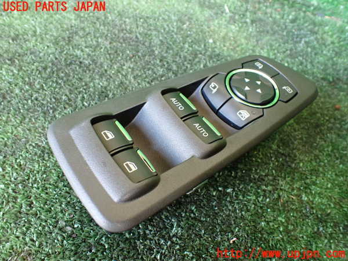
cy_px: 130
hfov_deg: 60.0
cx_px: 174
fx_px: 302
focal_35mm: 30
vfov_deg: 46.8
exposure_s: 1/50
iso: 800
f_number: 2.3
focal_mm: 5.4
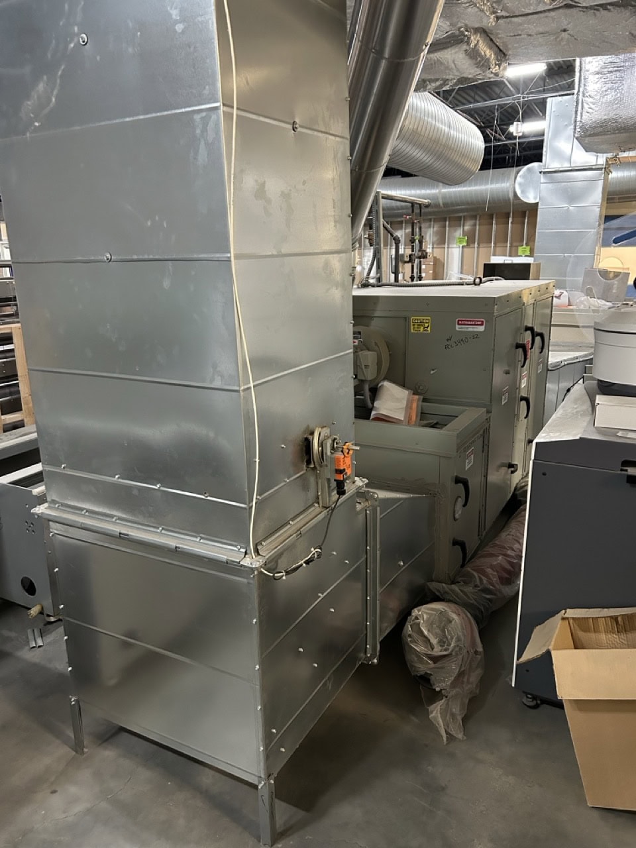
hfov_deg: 53.1
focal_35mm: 26
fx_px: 637
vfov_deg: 67.3
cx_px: 318
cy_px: 424
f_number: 1.5
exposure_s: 1/40
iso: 500
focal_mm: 5.7
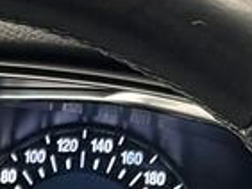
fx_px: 1377
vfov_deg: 7.1
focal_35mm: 189
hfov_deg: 10.2
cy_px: 553
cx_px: -102
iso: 125
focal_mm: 5.1
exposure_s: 1/76
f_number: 1.6
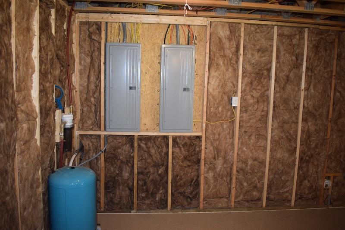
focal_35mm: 30
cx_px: 172
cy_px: 115
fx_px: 287
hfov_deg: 61.9
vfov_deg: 43.6
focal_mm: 20
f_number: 3.8
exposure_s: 1/60
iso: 1800
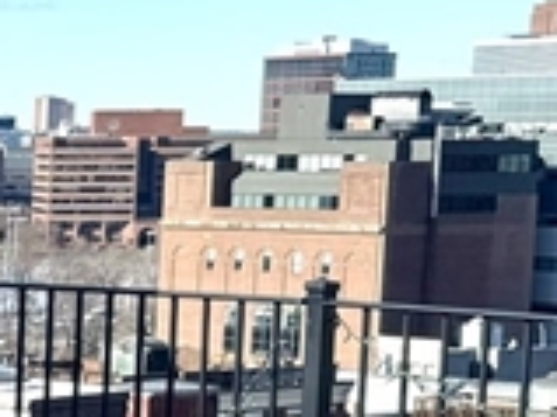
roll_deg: -0.4
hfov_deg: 11.2
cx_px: -662
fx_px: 2492
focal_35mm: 155
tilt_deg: -9.3
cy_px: 515
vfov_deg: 9.4
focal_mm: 6.76
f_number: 1.78
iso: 80
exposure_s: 1/3759
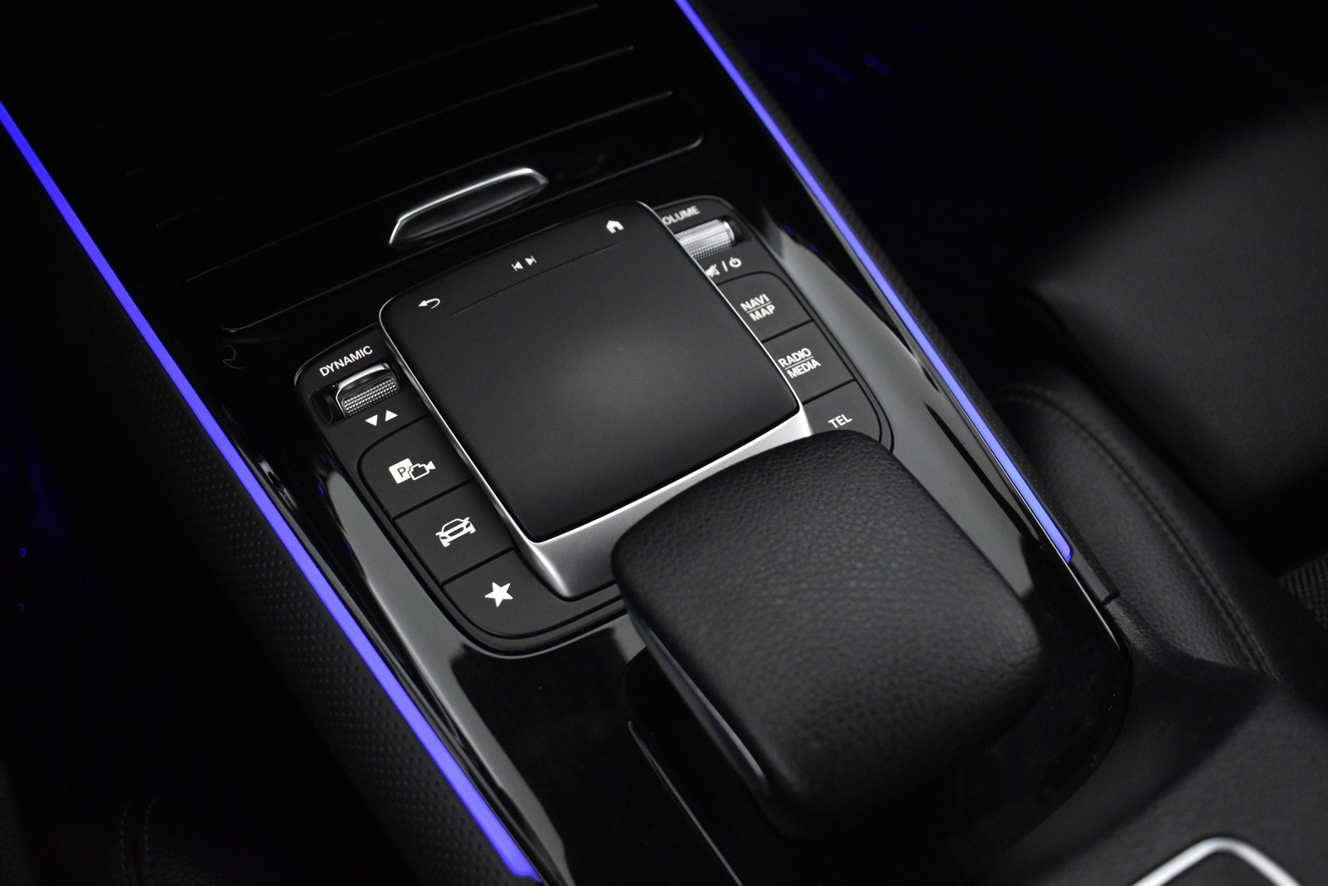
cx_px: 664
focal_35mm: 36
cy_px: 443
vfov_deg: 36.9
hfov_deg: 53.1
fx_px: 1328
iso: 3200
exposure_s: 1/40
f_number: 3.8
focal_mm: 24
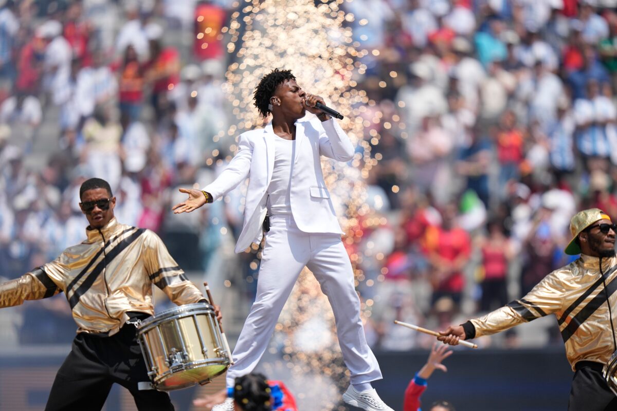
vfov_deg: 3.4
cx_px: 308
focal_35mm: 400
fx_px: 6855
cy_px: 206
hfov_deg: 5.2
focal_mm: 400
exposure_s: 1/8000
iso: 400
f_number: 2.8
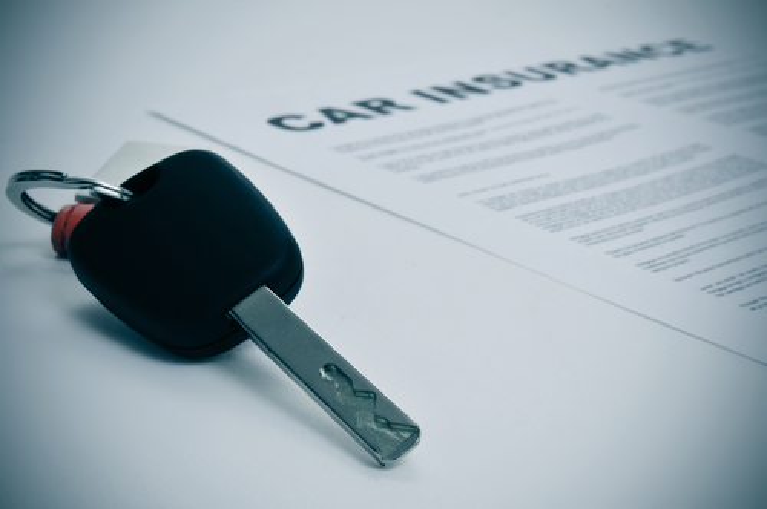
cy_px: 254
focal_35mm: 52
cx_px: 384
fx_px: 1117
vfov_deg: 25.7
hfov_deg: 37.9
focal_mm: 35
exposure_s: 1/125
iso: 200
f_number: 16
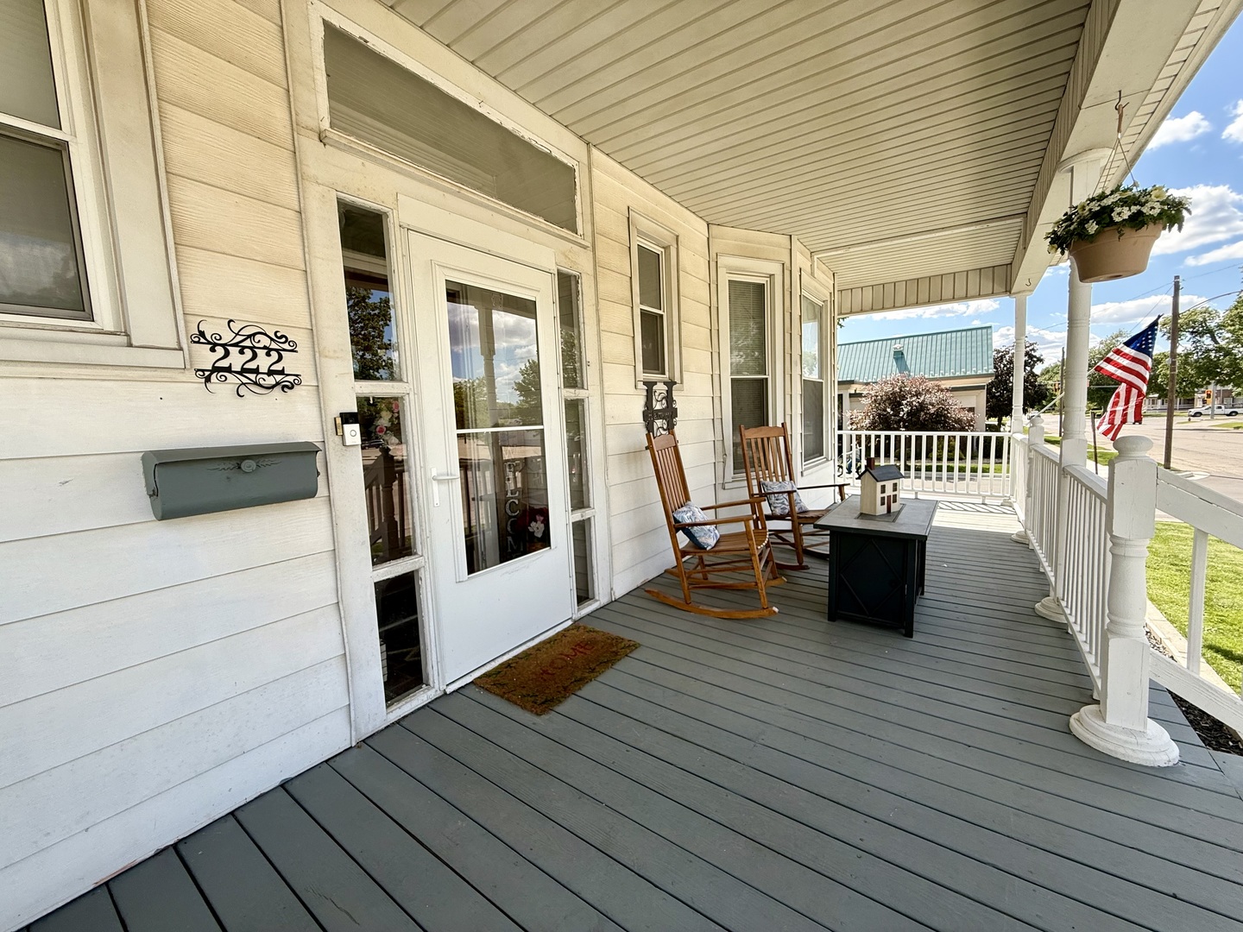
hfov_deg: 102.1
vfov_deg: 85.7
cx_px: 622
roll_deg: +2.4
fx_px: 503
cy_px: 466
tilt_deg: -5.6
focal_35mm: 14
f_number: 2.2
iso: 50
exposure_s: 1/472
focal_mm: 2.22
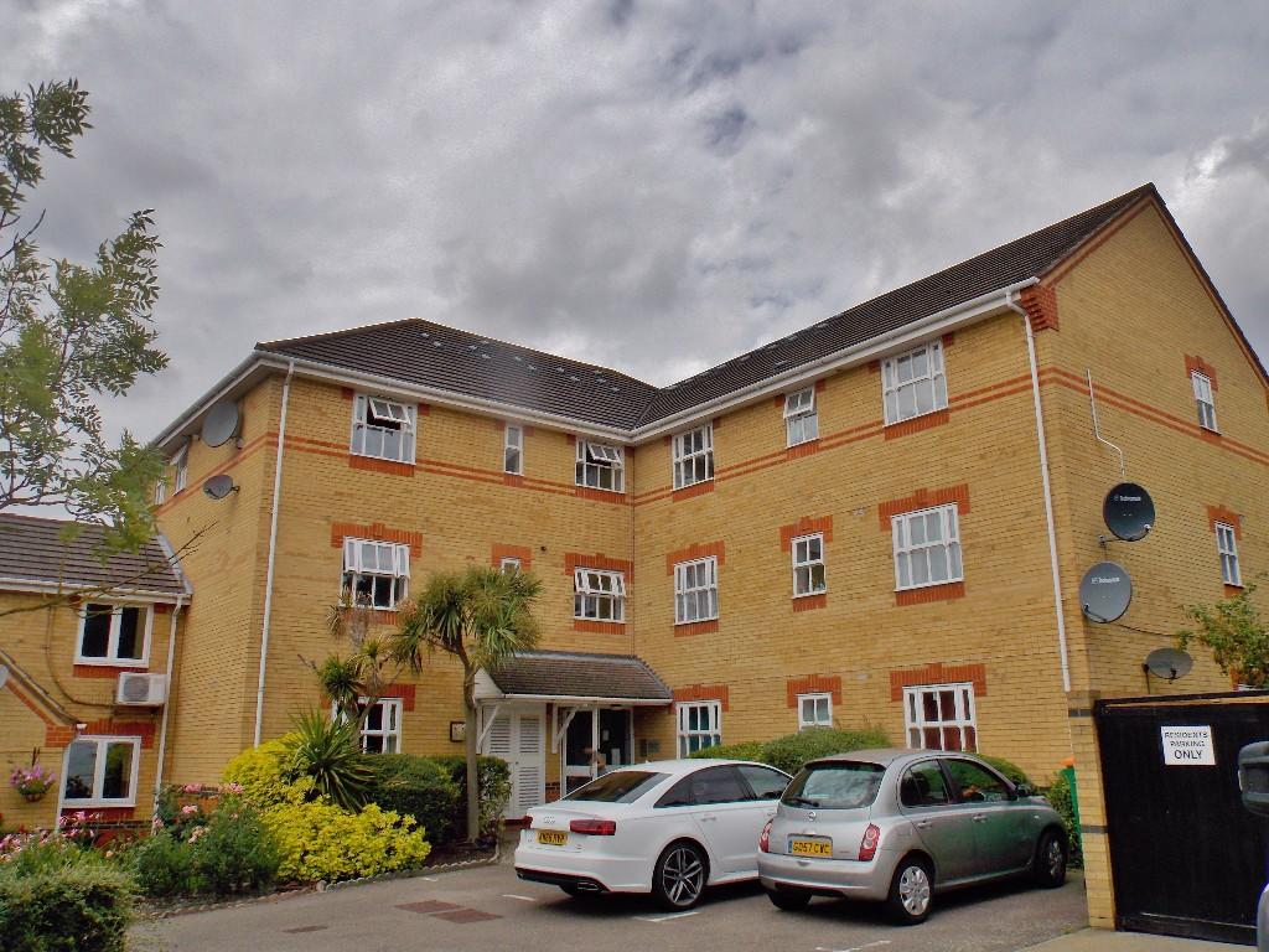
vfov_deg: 51.4
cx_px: 634
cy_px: 476
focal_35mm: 27
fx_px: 990
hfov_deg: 65.3
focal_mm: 4.8
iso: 80
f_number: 3.2
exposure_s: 1/1500
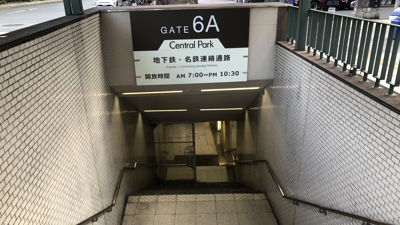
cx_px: 198
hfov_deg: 62.6
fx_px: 329
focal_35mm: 31
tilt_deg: -22.3
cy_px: 128
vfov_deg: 37.7
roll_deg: +2.1
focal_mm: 3.99
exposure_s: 1/40
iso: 25
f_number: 1.8
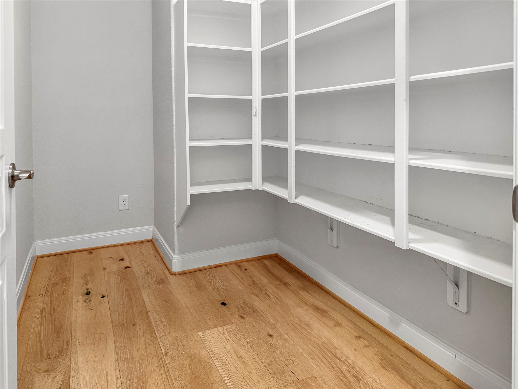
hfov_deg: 71.6
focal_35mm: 24
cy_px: 194
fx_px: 359
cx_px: 259
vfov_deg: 56.8
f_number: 1.8
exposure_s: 1/60
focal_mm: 6.76
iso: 400
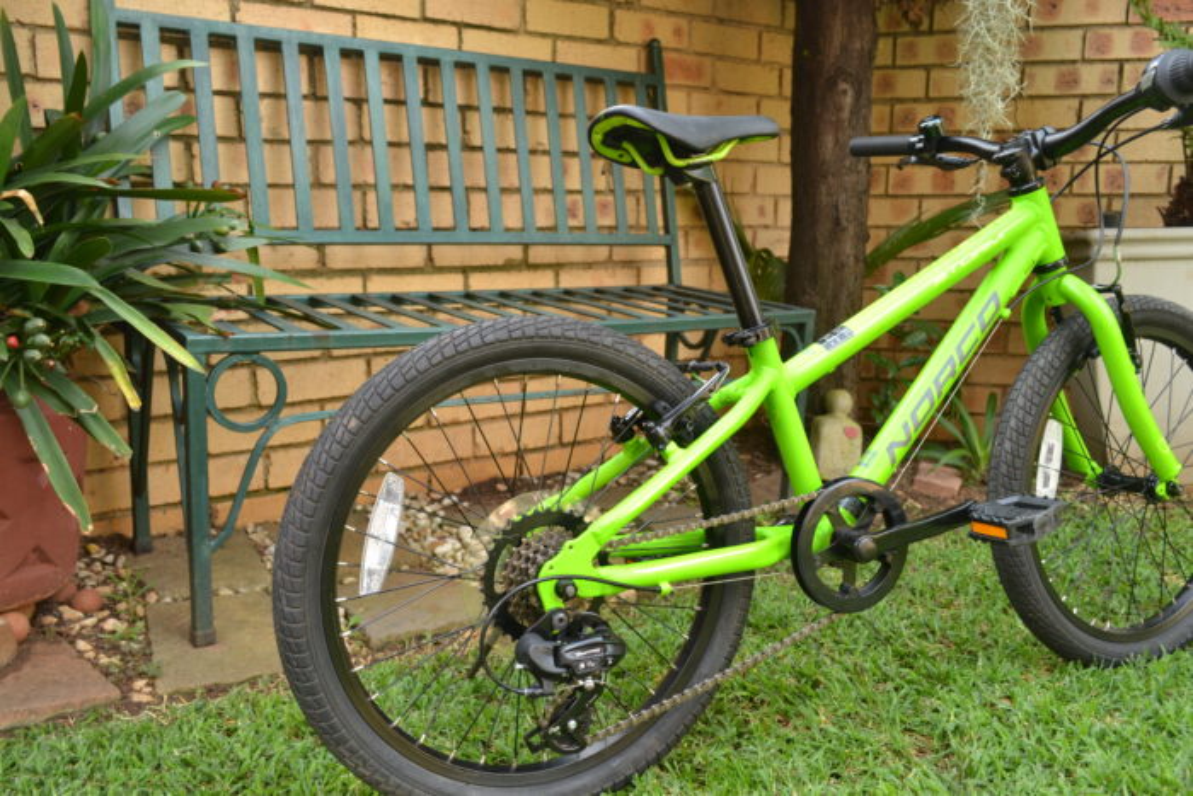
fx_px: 994
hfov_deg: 61.9
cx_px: 596
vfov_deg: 43.6
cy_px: 398
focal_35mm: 30
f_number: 5.6
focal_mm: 20
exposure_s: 1/50
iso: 180
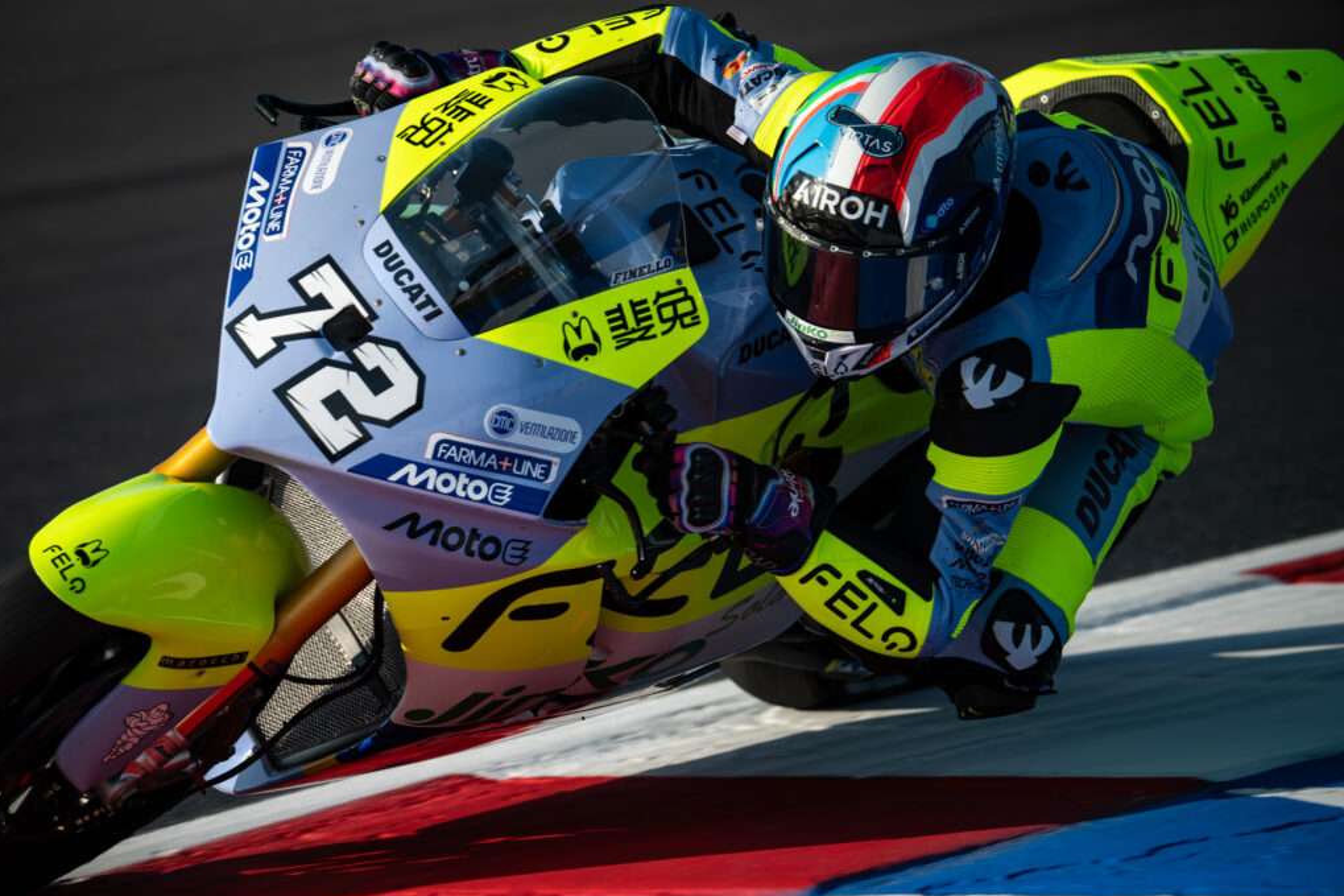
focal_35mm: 402
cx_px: 670
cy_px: 449
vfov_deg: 3.4
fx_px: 15005
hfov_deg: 5.1
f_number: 5
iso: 160
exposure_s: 1/1600
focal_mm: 400
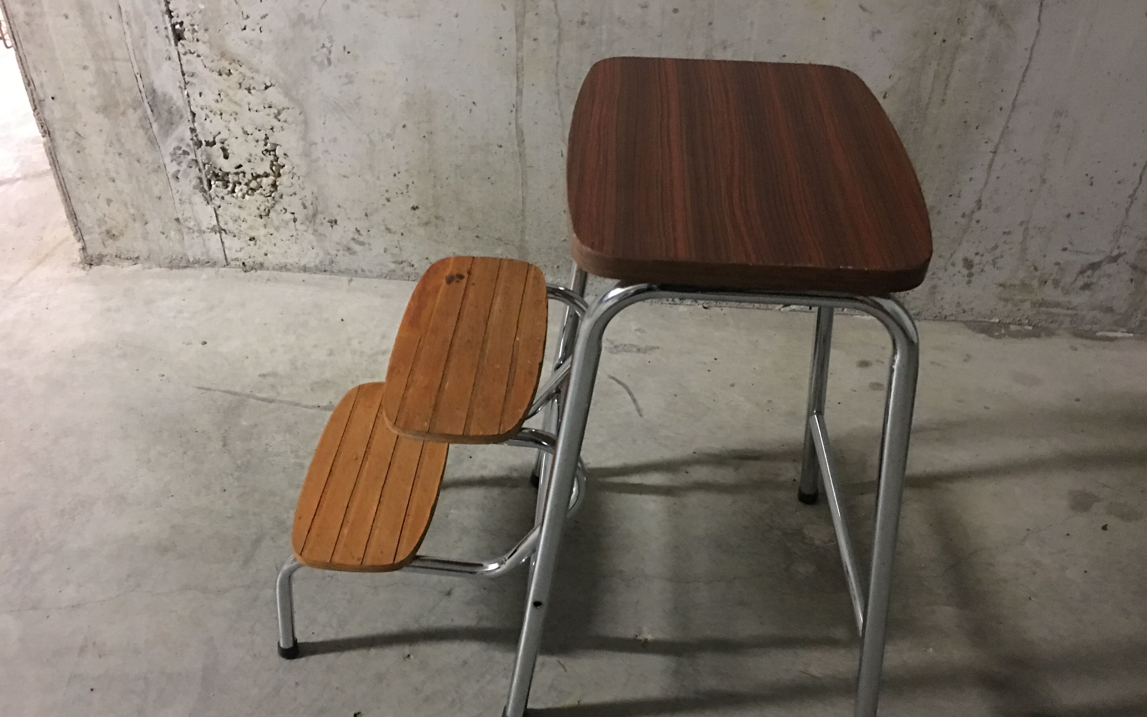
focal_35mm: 31
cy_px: 383
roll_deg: -1.9
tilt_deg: -37.4
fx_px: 969
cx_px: 578
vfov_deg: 40.6
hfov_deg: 61.2
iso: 160
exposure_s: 1/4
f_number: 2.2
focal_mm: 4.15
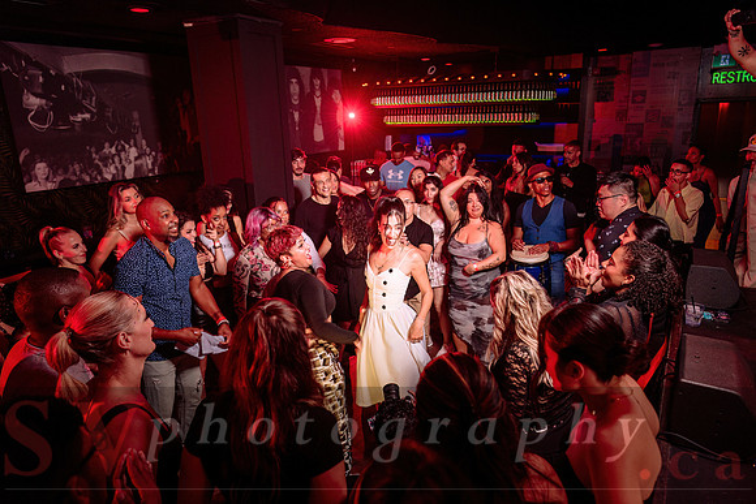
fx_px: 504
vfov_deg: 53.2
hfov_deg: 73.7
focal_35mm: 24
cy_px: 252
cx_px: 378
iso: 800
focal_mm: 24
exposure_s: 1/40
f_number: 3.2
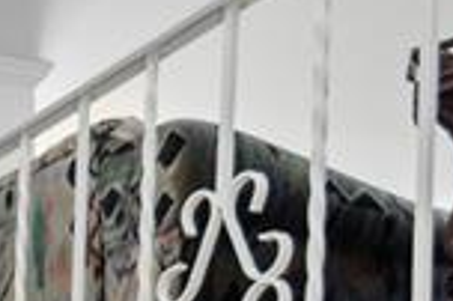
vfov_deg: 12.1
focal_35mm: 101
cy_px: 587
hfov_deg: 16.7
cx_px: -367
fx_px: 1270
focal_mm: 10
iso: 400
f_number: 4.5
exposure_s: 1/80
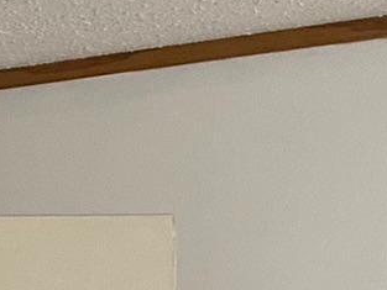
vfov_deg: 7.5
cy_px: 912
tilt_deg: -9.0
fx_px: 1901
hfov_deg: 11.6
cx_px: 94
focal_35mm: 170
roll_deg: -0.2
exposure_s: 1/60
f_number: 1.8
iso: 160
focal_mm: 4.25
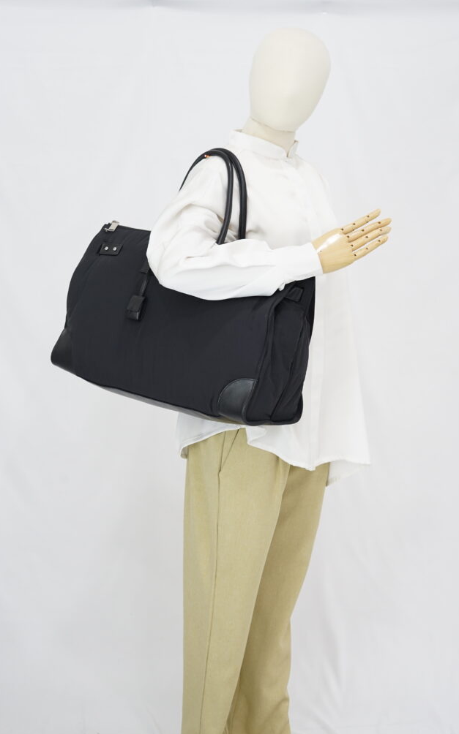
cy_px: 367
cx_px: 221
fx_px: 1041
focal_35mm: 52
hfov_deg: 24.9
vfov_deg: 38.9
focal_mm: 50
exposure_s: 1/6
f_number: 6.3
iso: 640
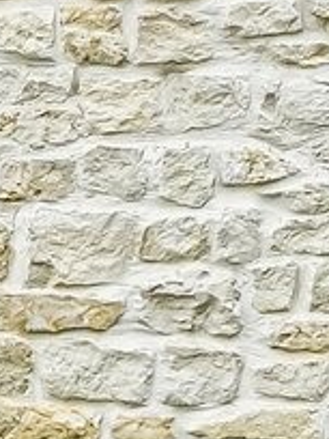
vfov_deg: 9.7
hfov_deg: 6.4
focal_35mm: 203
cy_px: 335
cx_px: -806
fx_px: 2572
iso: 400
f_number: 8
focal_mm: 14
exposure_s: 1/250
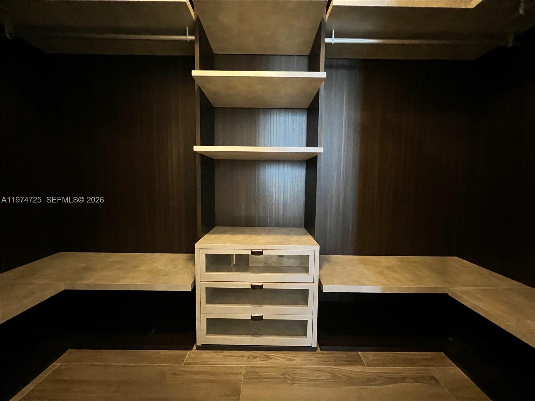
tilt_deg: -4.8
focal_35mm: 13
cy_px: 200
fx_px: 201
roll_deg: -0.8
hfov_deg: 106.2
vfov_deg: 89.9
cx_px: 268
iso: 1250
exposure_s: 1/30
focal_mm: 1.57
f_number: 1.8
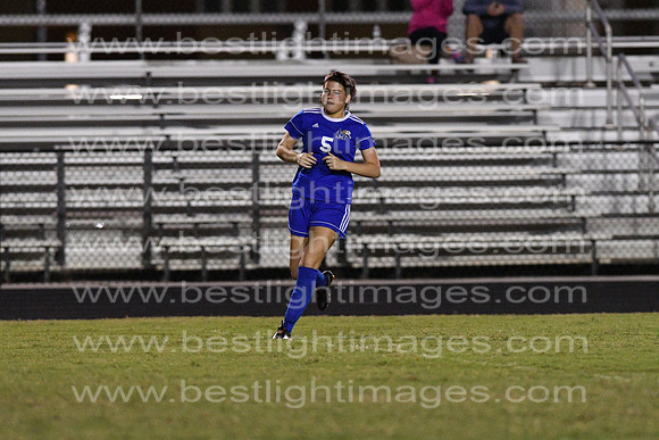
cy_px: 220
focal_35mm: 450
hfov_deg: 4.6
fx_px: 8239
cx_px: 330
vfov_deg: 3.1
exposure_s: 1/640
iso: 10000
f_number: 3.5
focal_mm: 300
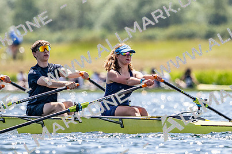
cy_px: 87
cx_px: 112
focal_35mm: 864
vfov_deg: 1.6
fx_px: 5563
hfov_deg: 2.4
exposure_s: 1/2500
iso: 220
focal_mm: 400
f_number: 4.5
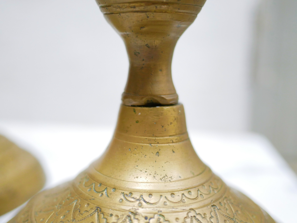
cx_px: 148
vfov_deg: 36.0
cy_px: 112
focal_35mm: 40
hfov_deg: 46.8
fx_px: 343
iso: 1000
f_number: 1.7
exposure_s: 1/60
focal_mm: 20
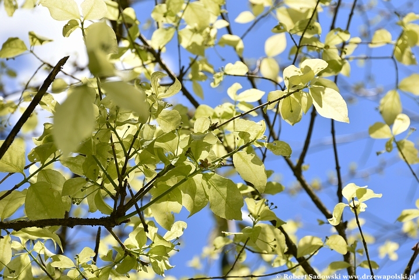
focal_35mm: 105
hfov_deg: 19.5
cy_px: 140
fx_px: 1222
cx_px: 210
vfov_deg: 13.0
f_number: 8
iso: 200
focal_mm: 70
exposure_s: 1/320
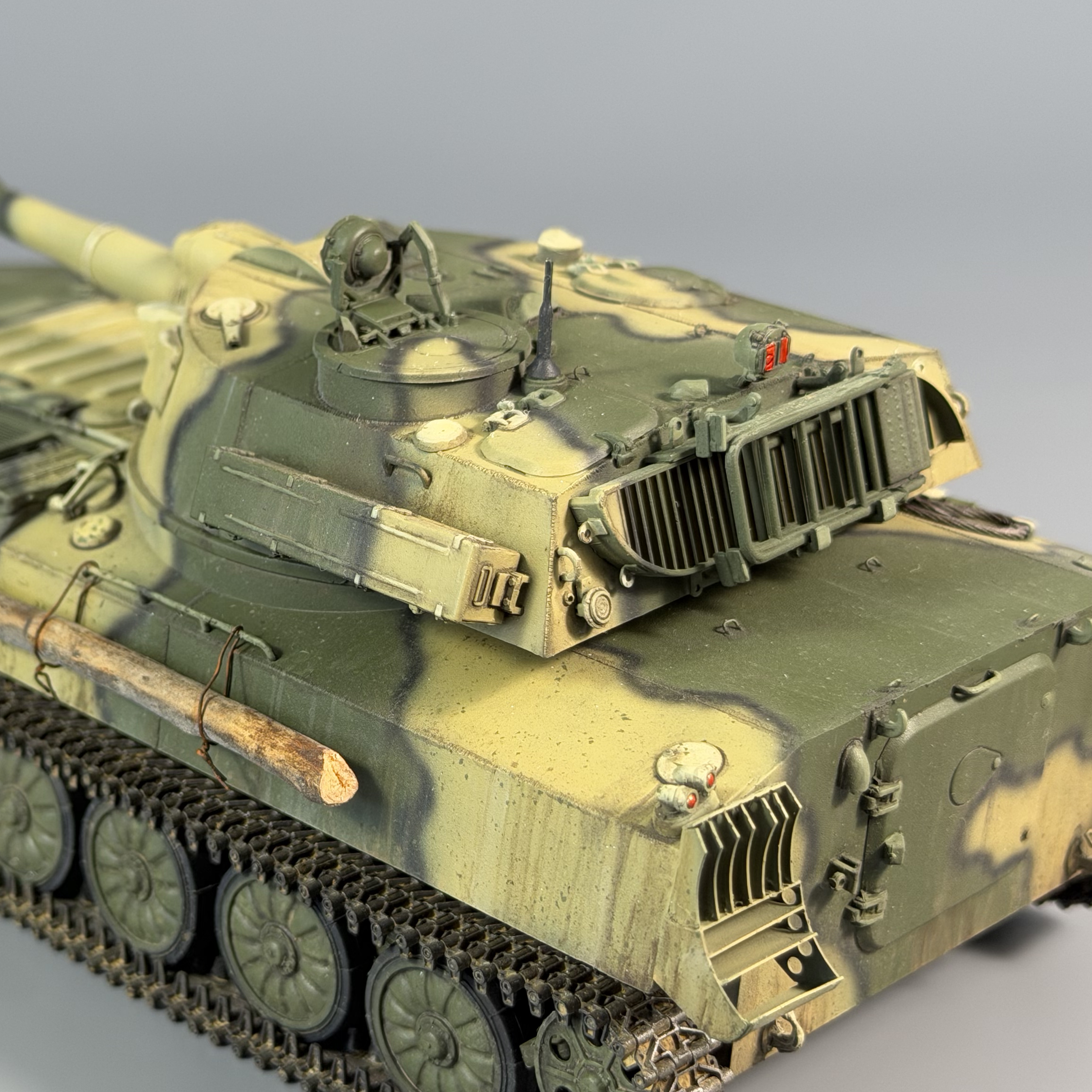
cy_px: 590
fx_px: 2641
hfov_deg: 23.2
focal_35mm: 74
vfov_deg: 23.4
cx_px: 348
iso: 80
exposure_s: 1/100
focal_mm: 6.76
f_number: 1.78
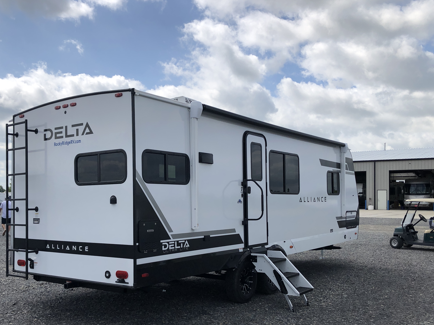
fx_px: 451
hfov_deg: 51.1
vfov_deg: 39.5
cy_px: 198
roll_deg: -0.4
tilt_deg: -0.5
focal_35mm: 36
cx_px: 182
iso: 20
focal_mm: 3.99
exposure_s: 1/3003
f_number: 1.8
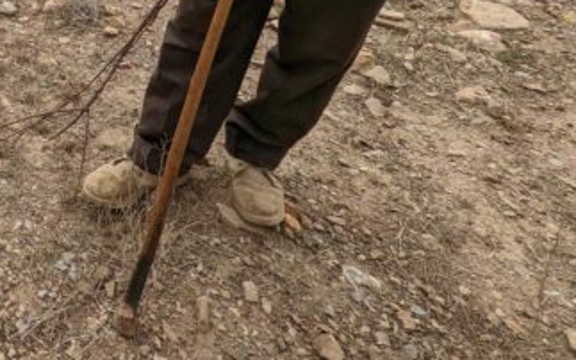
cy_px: -173
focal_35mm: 42
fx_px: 659
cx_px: -102
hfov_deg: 37.0
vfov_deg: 24.3
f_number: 2.2
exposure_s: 1/738
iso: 49
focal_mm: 2.35
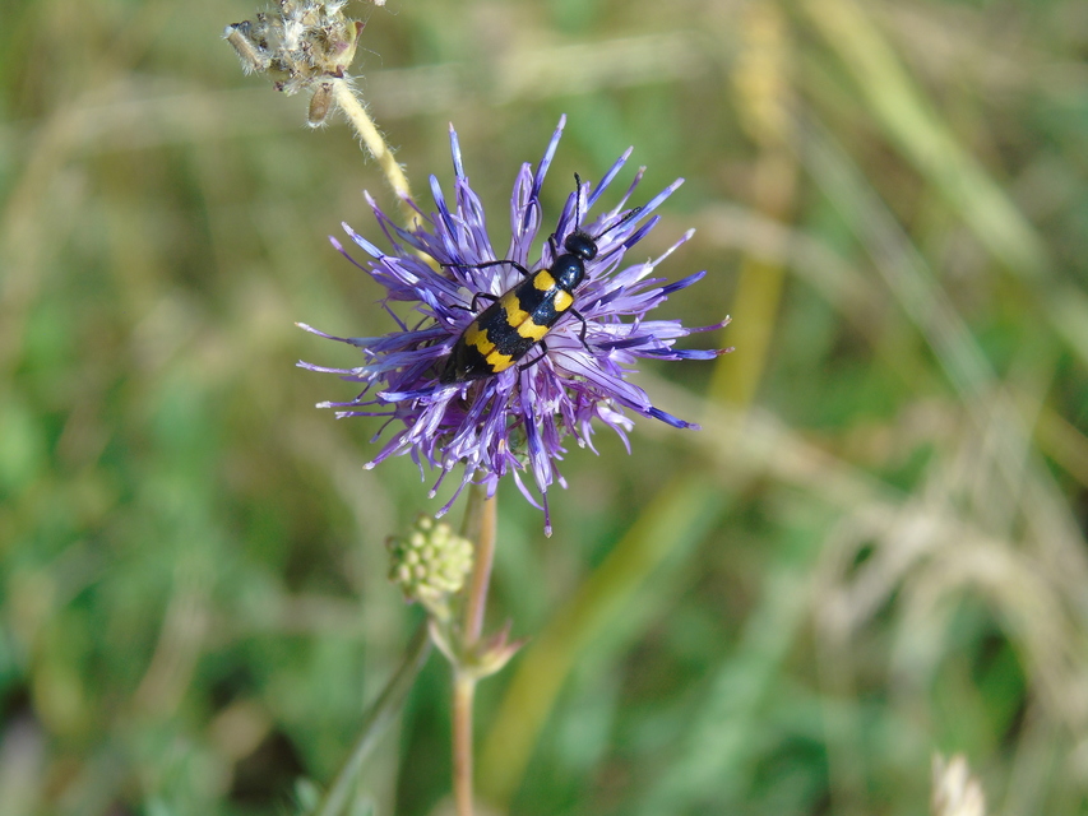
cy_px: 408
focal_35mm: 186
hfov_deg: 10.6
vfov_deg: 8.0
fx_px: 5847
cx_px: 544
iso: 80
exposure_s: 1/320
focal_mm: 33
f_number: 5
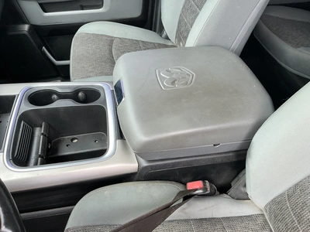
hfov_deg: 63.4
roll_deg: -4.5
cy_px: 116
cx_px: 155
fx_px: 251
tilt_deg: -44.7
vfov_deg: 49.7
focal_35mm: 28
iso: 64
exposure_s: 1/122
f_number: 1.8
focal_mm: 3
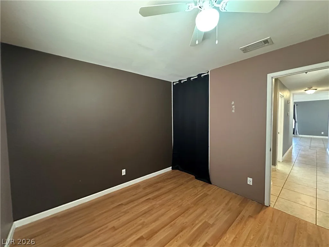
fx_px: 133
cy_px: 124
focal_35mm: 14
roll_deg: +1.1
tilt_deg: -1.8
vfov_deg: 85.7
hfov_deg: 102.1
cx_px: 164
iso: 1250
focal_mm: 2.22
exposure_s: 1/60
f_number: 2.2
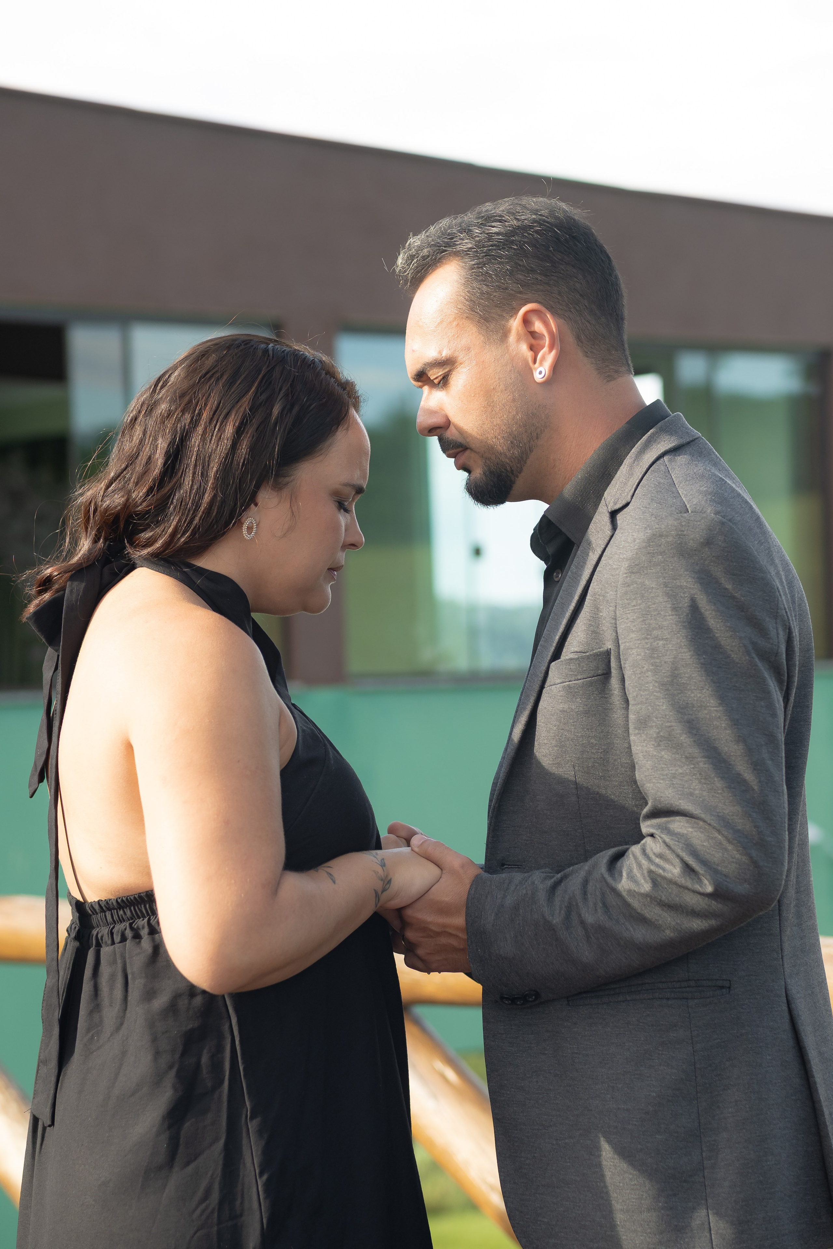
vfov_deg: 24.2
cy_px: 624
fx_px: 2915
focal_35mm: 84
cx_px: 416
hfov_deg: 16.3
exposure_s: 1/500
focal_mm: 56
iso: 125
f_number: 2.5
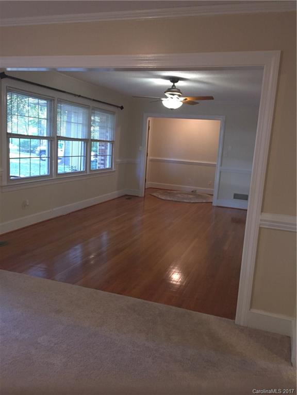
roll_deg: -3.3
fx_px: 332
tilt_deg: -8.2
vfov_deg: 61.7
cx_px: 148
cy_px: 198
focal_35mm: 29
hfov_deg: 48.2
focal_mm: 4.15
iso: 125
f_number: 2.2
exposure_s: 1/30
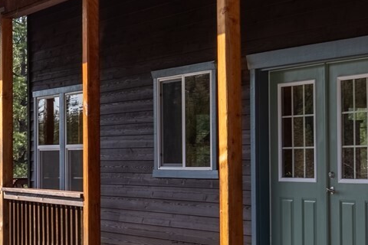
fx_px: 1091
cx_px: -22
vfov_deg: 12.8
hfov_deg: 18.5
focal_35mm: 107
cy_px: 146
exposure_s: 1/3200
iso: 80
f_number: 11
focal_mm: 30.2
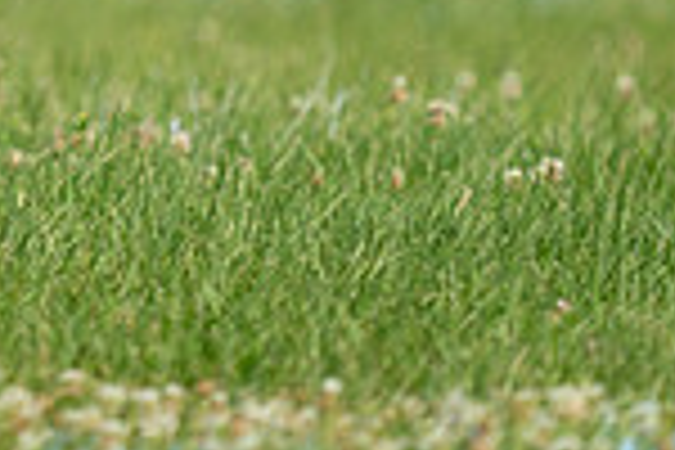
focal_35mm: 1523
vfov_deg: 0.9
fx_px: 28554
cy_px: -313
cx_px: -441
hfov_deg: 1.4
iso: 800
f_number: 6.3
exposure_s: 1/4000
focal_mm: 394
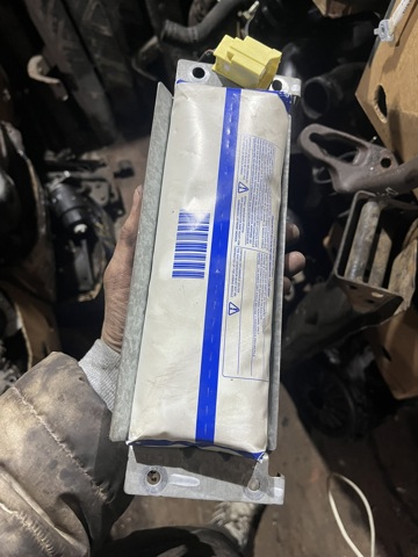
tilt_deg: -70.4
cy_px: 278
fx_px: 419
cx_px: 209
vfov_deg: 67.3
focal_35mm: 26
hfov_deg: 53.1
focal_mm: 5.1
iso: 160
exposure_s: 1/50
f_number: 1.6
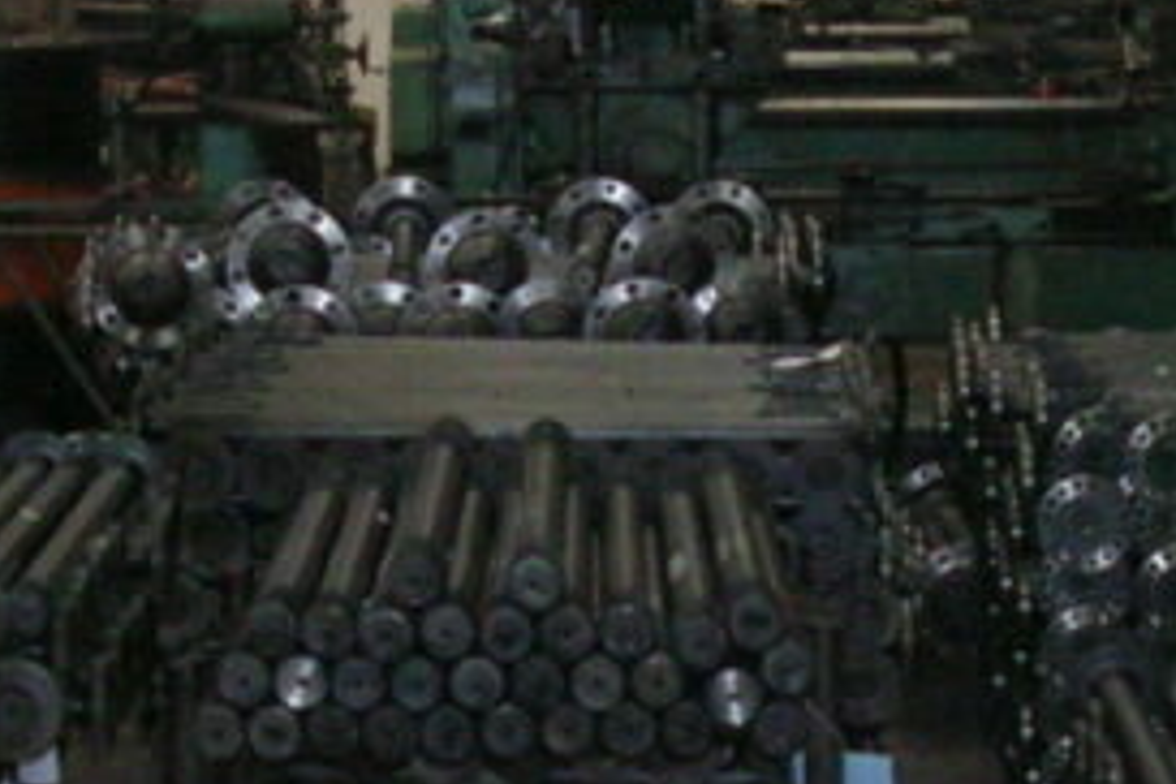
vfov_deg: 10.7
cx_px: 668
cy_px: 418
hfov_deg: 16.0
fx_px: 4181
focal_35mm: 128
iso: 200
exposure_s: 1/60.1
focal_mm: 5.8
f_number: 2.8
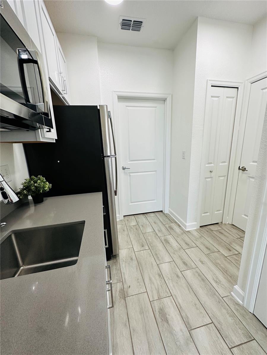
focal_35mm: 14
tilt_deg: -13.6
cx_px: 134
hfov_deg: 85.7
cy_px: 178
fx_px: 144
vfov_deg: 102.1
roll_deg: +2.5
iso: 200
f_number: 2.2
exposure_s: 1/120
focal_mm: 2.22
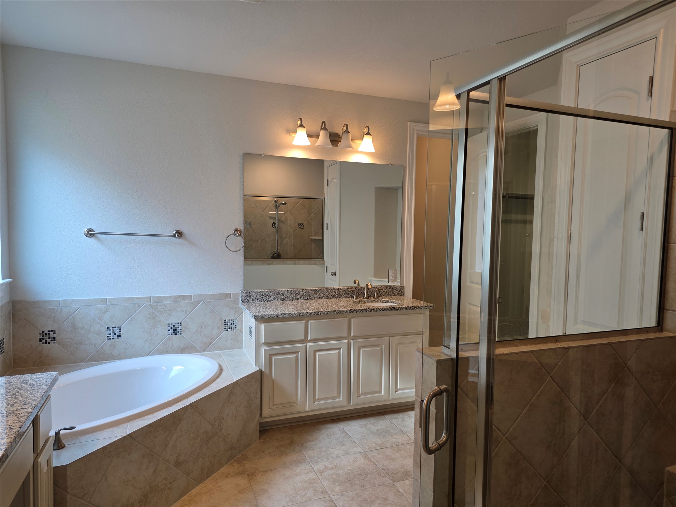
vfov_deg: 58.9
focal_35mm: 23
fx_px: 449
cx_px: 338
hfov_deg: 73.9
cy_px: 254
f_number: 1.7
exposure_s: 1/120
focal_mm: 6.25
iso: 80
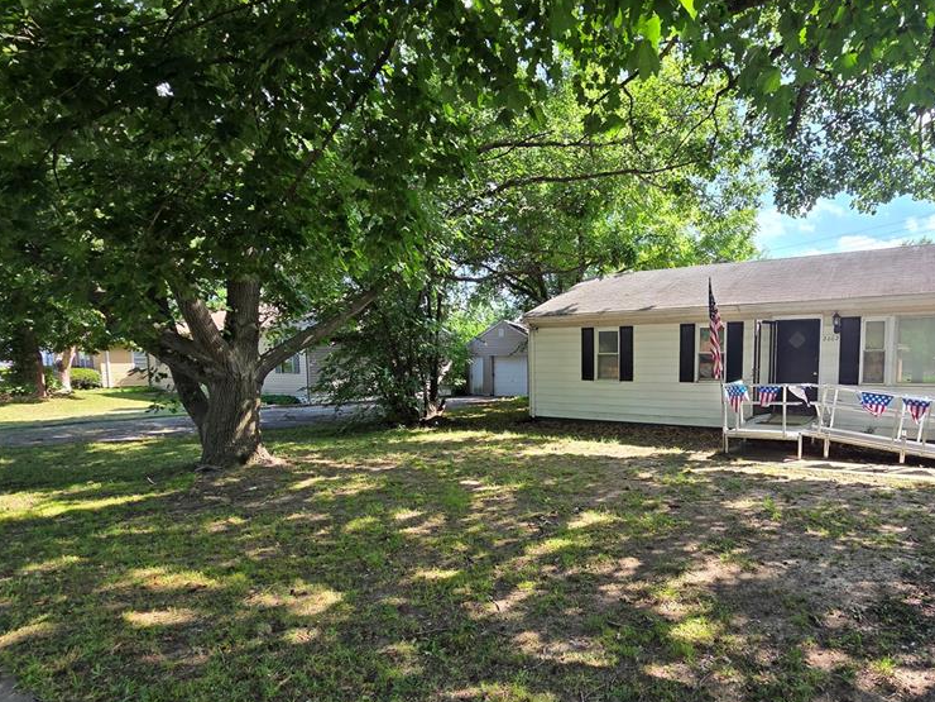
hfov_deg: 85.6
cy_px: 412
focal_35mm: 18
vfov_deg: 71.0
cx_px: 599
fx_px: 486
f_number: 2.2
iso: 50
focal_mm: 2.2
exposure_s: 1/320
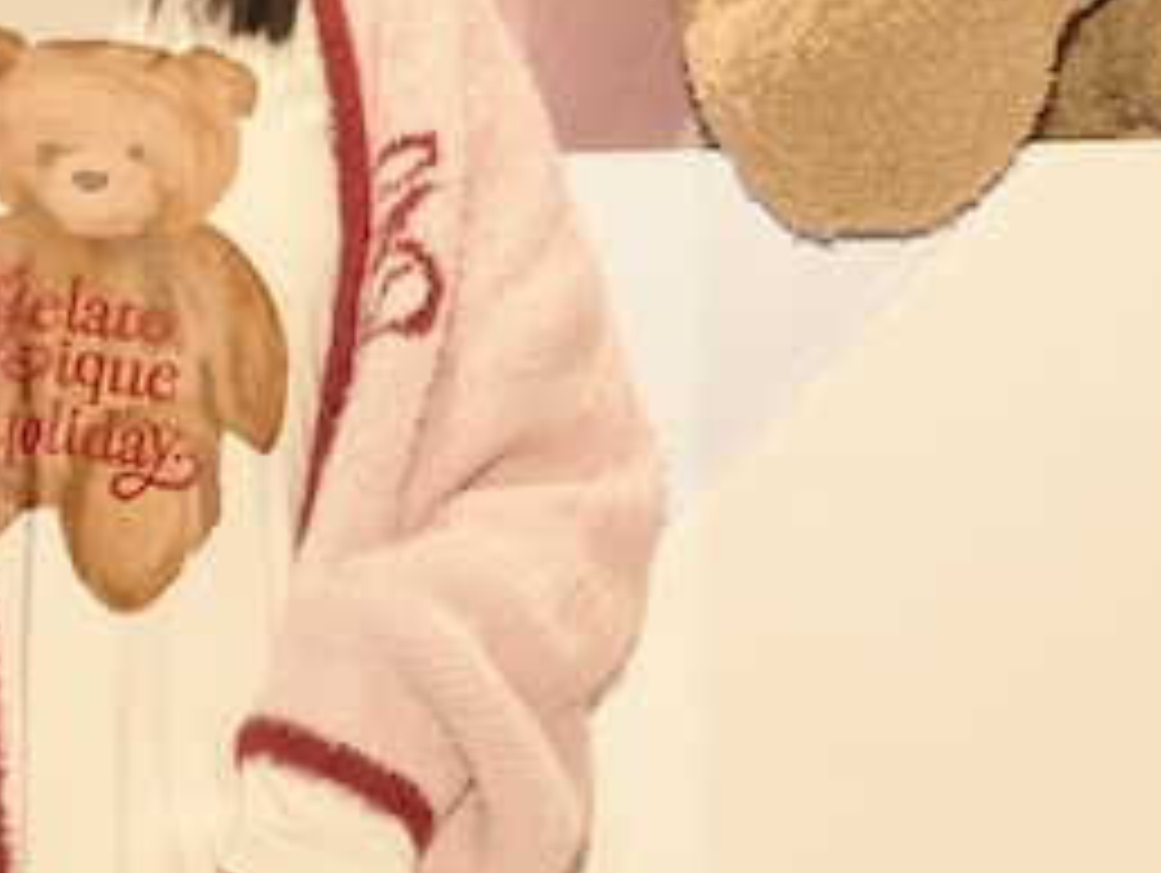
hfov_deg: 10.3
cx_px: 720
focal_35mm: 192
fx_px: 6446
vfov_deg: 7.7
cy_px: 634
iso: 500
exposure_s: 1/125
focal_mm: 43
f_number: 3.5
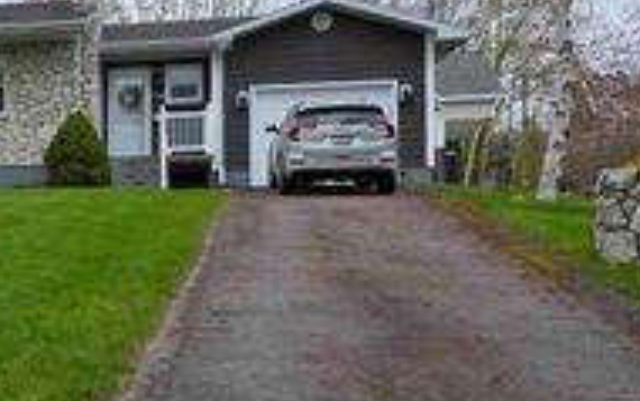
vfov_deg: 20.3
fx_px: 1117
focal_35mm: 64
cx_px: -168
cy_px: 238
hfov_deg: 27.3
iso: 80
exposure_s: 1/1441
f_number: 1.7
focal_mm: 6.3
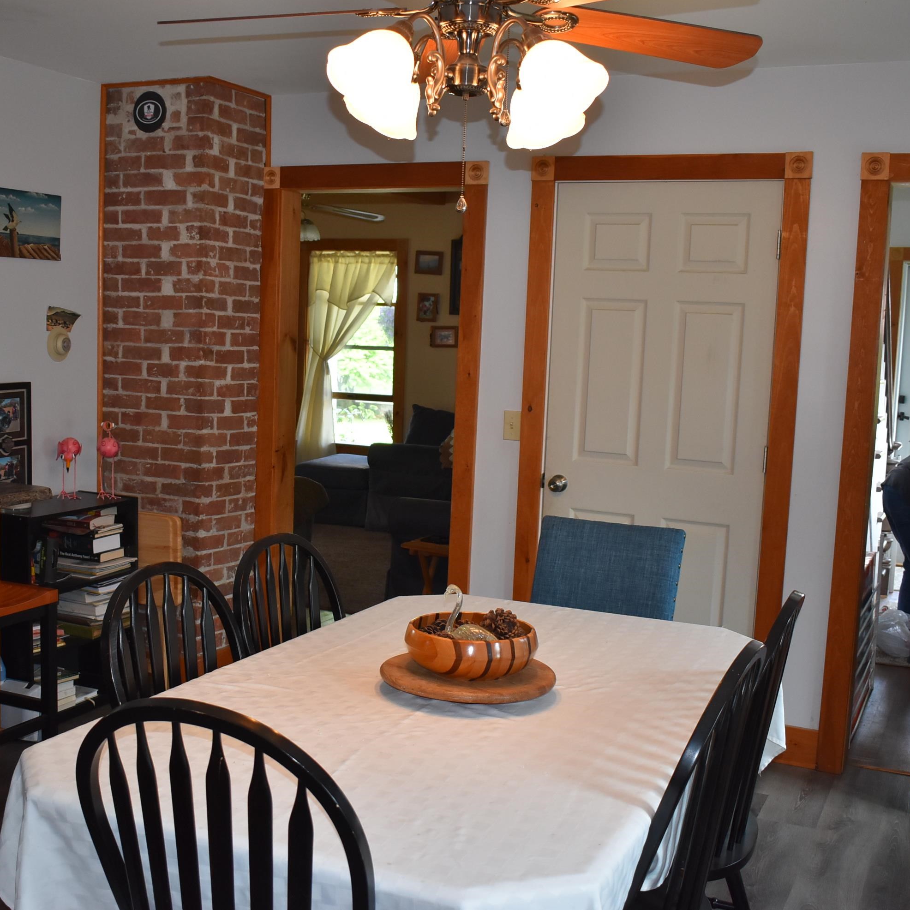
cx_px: 358
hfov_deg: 41.0
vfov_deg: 41.3
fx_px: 1209
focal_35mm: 41
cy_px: 451
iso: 800
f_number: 3.8
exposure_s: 1/125
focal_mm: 21
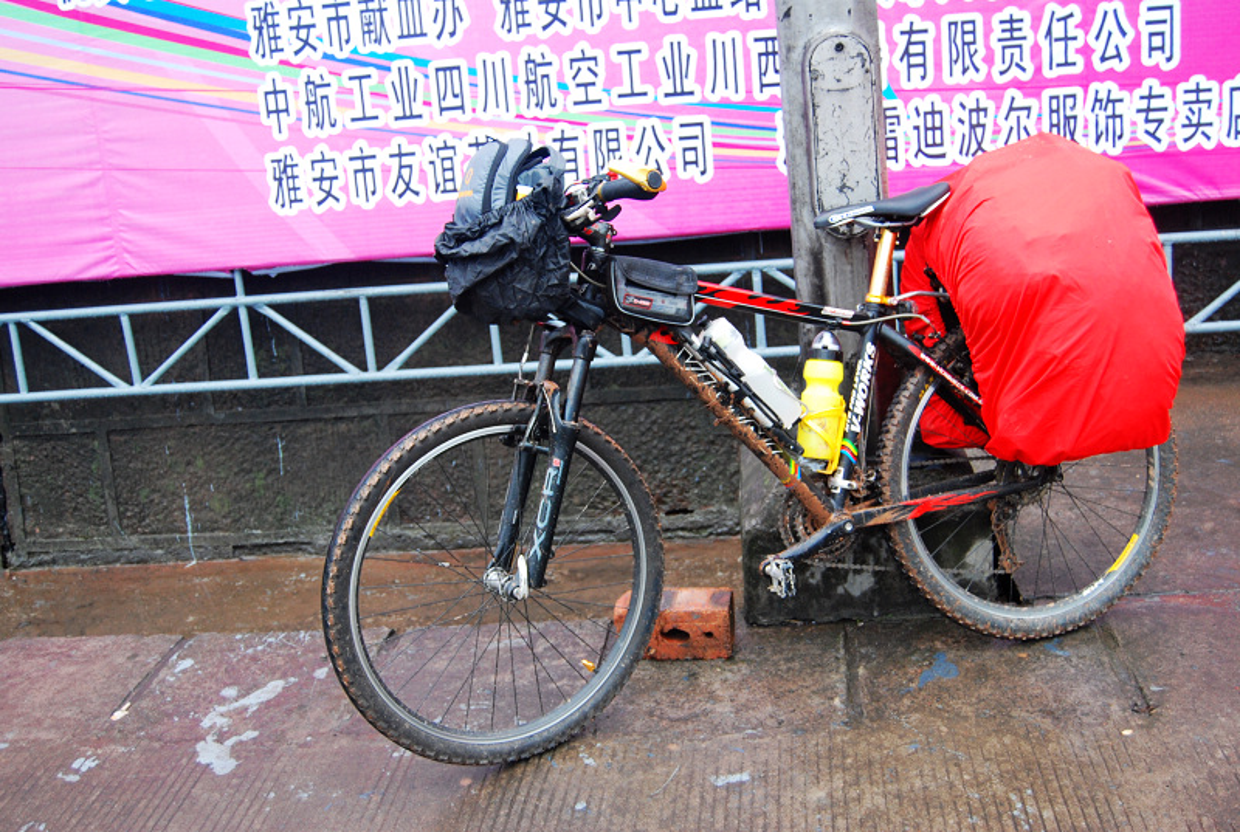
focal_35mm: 36
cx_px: 620
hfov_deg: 53.0
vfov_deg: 37.0
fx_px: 1243
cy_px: 416
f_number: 4
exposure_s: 1/40
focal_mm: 24
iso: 400
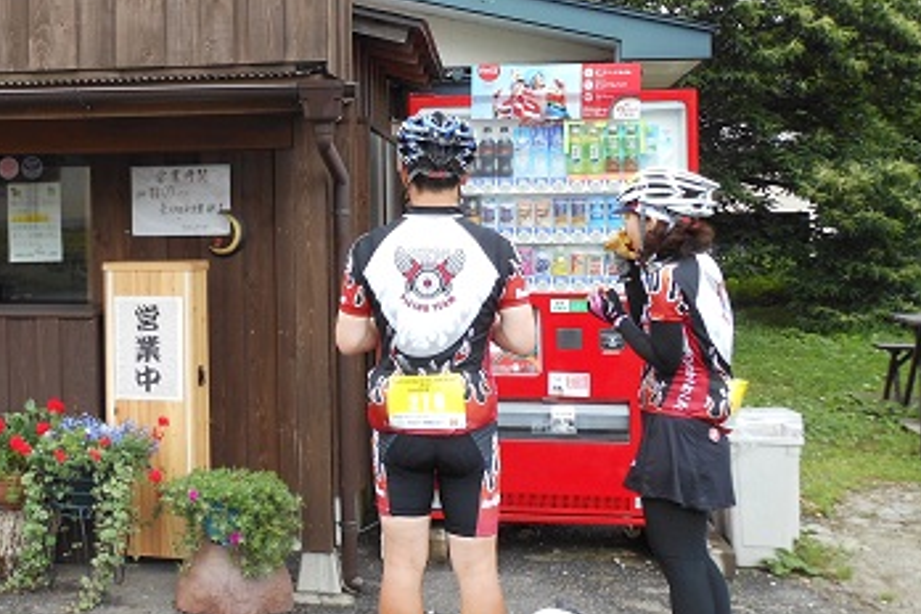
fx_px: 1381
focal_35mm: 54
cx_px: 124
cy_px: 233
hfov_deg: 35.1
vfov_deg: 25.0
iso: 80
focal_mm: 5
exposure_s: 1/125
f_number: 3.7
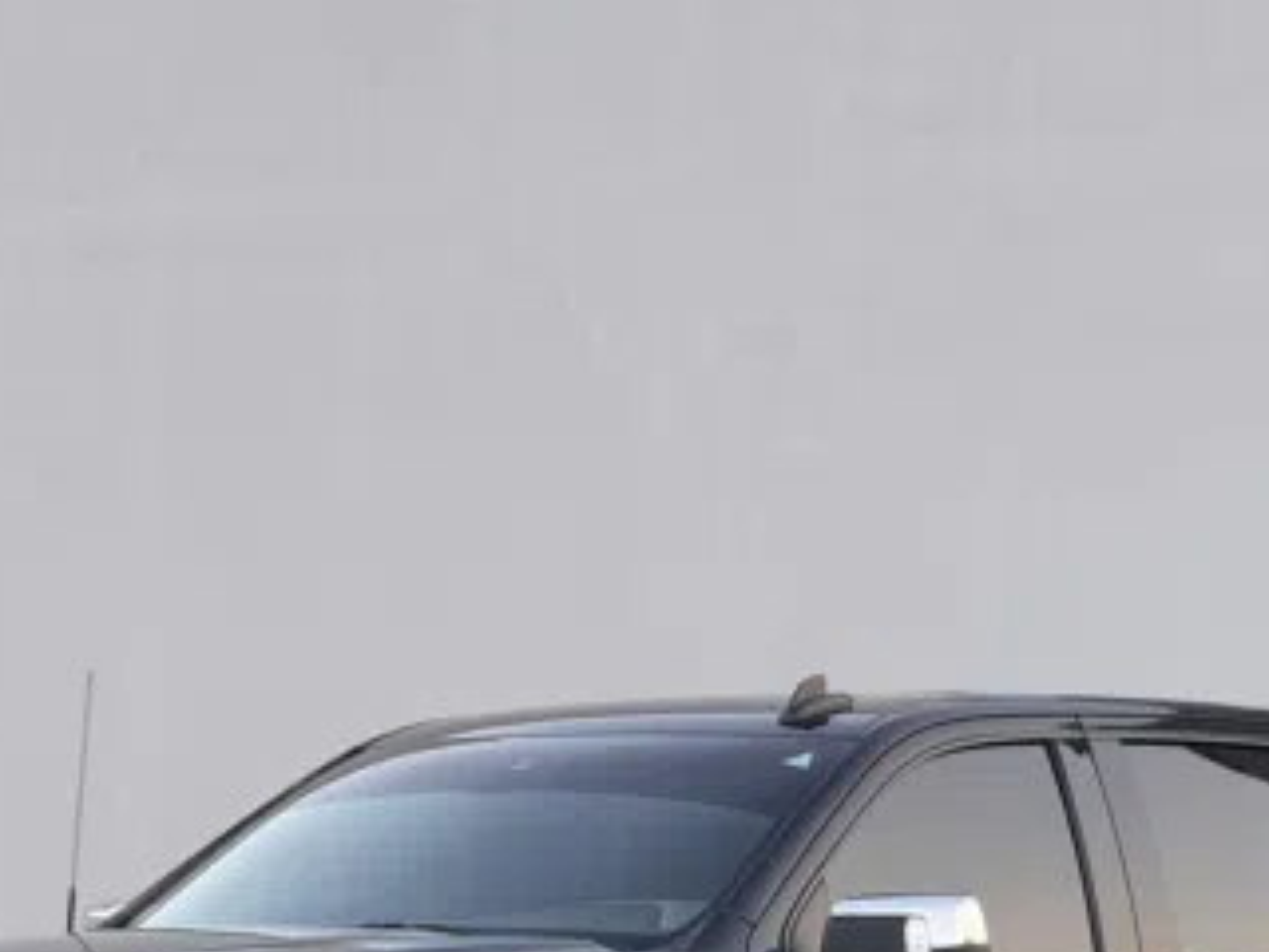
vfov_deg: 6.2
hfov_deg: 8.2
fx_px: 8798
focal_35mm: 240
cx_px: 829
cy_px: 690
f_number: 2.8
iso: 80
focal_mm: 15.66
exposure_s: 1/99
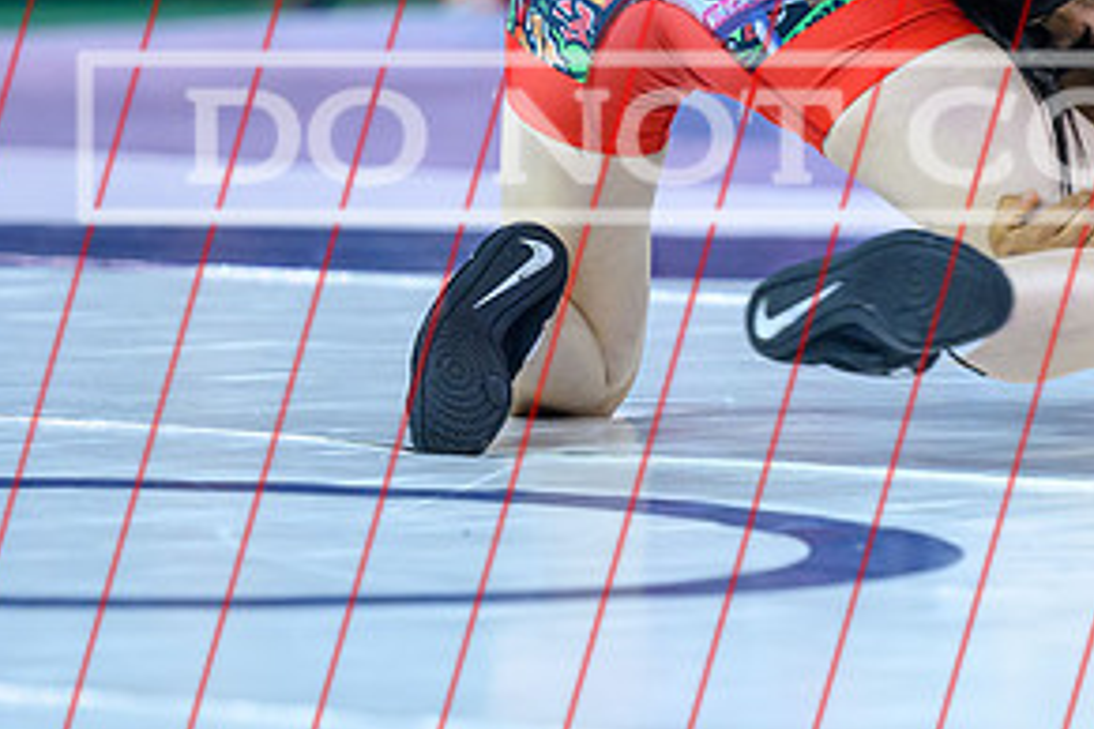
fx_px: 11760
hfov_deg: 5.3
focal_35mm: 387
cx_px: 1254
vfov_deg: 3.6
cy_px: 163
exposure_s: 1/640
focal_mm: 135
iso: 2000
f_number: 2.8
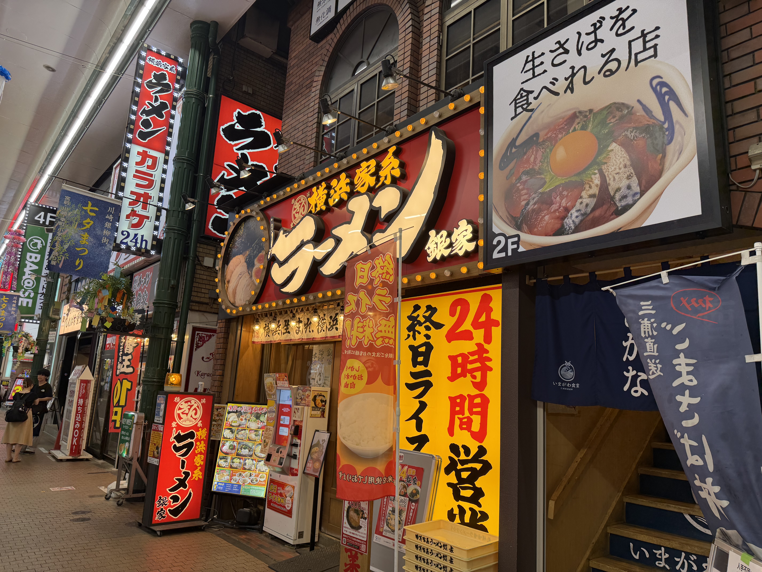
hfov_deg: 71.6
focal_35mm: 24
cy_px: 286
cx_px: 381
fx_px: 528
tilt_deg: +8.4
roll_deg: -3.8
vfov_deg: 56.8
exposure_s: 1/121
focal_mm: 6.76
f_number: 1.78
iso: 64
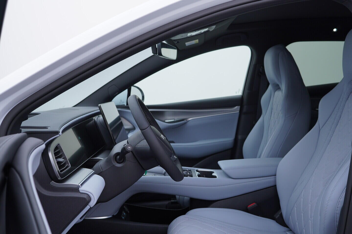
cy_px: 117
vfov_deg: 36.9
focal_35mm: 36
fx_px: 352
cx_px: 176
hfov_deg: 53.1
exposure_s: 1/60
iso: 125
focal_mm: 24
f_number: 4
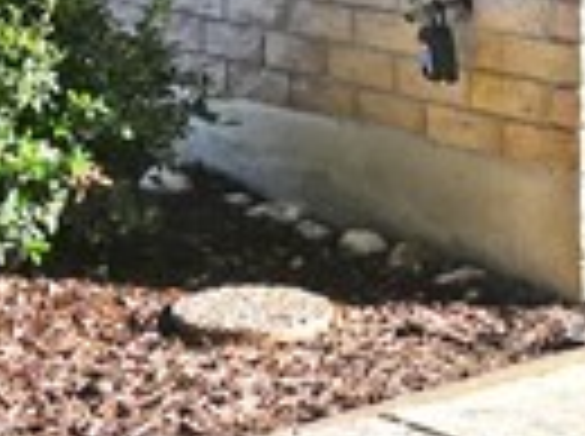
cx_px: 544
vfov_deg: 9.7
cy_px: -335
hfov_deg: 13.5
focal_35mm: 145
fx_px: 2446
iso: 64
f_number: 5.6
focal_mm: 12
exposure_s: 1/125
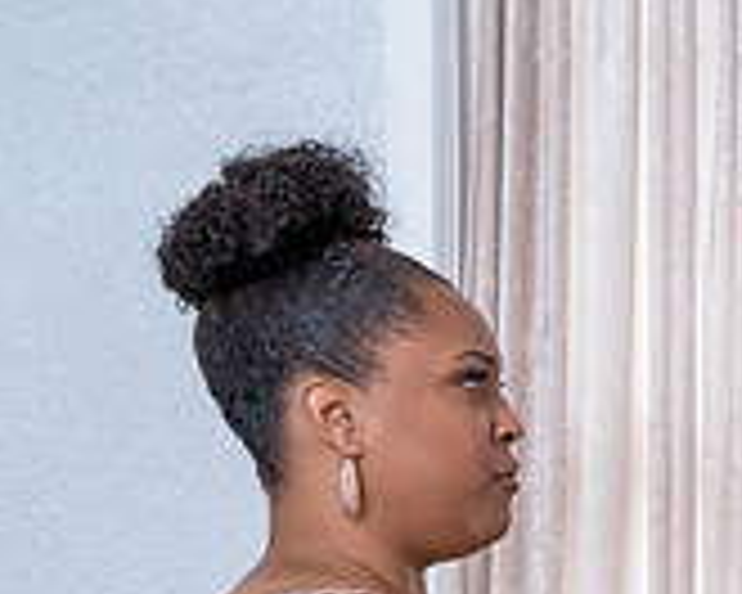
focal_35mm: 178
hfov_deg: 10.3
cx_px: 1270
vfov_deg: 8.6
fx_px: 3909
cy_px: 699
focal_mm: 50
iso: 1250
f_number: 6.3
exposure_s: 1/160
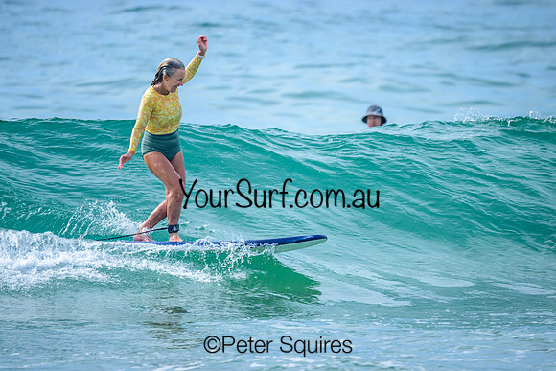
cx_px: 246
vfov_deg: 1.5
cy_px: 168
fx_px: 14120
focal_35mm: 914
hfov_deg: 2.3
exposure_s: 1/3200
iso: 450
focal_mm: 800
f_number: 6.3
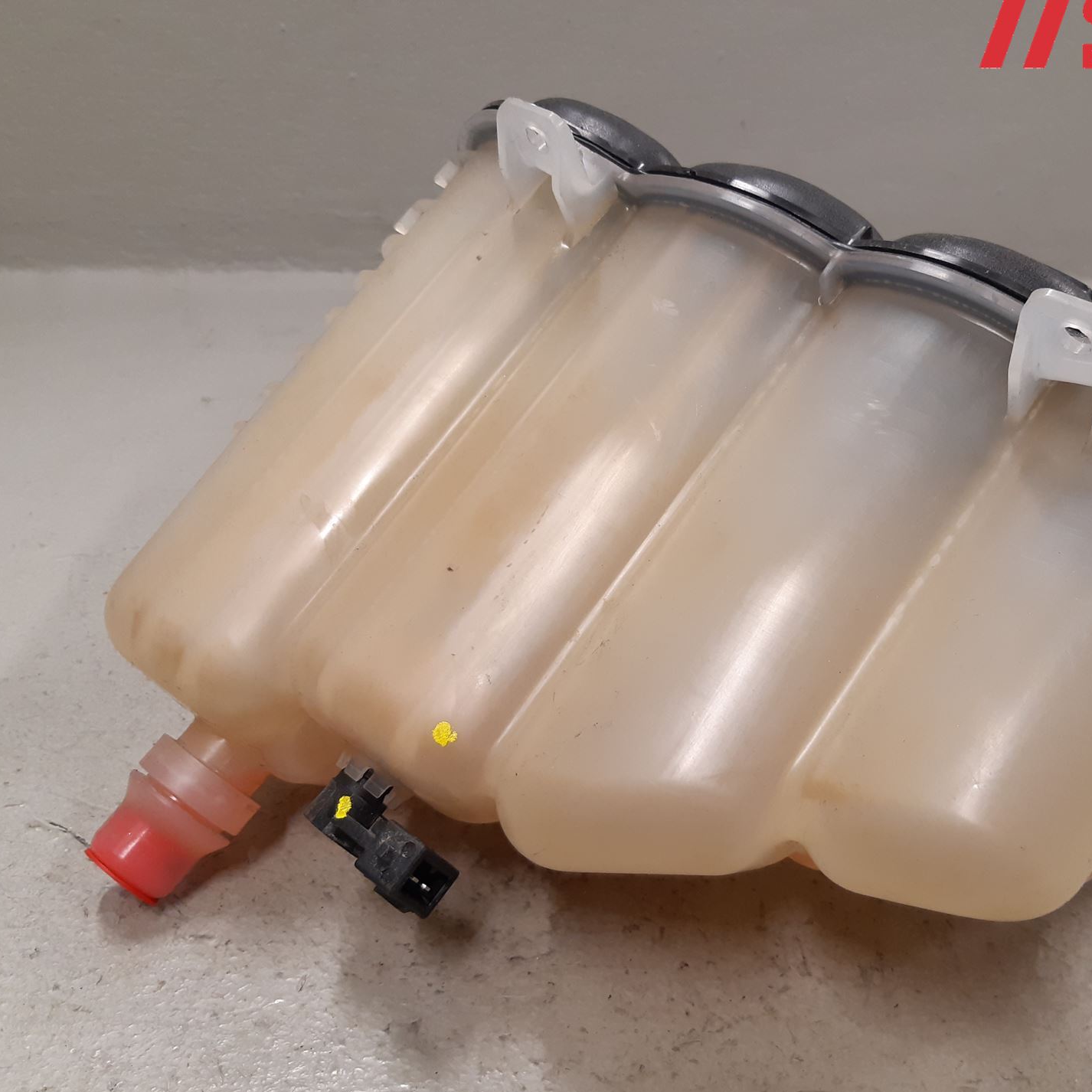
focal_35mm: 33
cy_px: 527
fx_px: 1178
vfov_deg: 49.7
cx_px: 665
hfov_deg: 49.4
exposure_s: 1/50
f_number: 1.7
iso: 125
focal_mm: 3.93
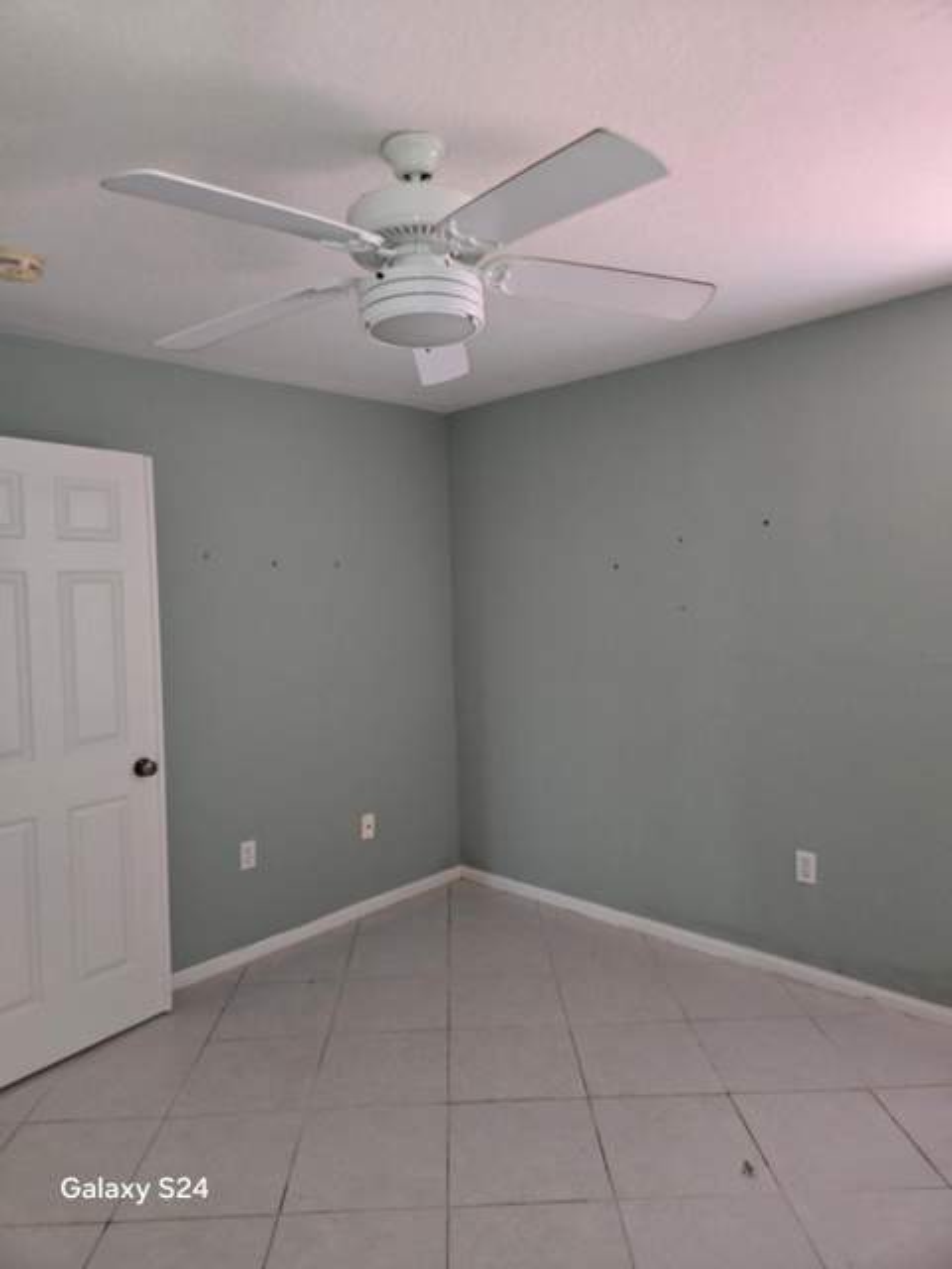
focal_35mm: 23
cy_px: 634
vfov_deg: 73.9
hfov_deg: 58.9
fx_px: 843
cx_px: 476
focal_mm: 5.4
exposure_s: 1/24
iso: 100
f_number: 1.8
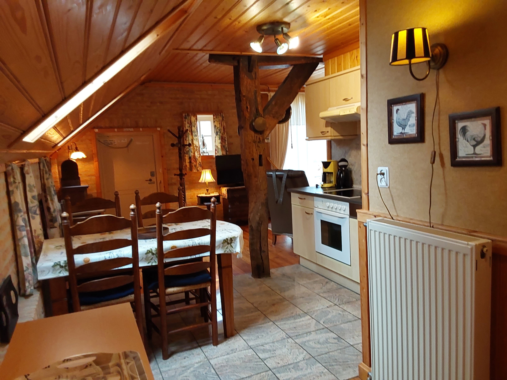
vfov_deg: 49.7
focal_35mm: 28
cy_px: 190
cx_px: 254
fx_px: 410
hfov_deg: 63.4
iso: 250
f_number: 1.9
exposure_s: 1/50
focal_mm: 2.91
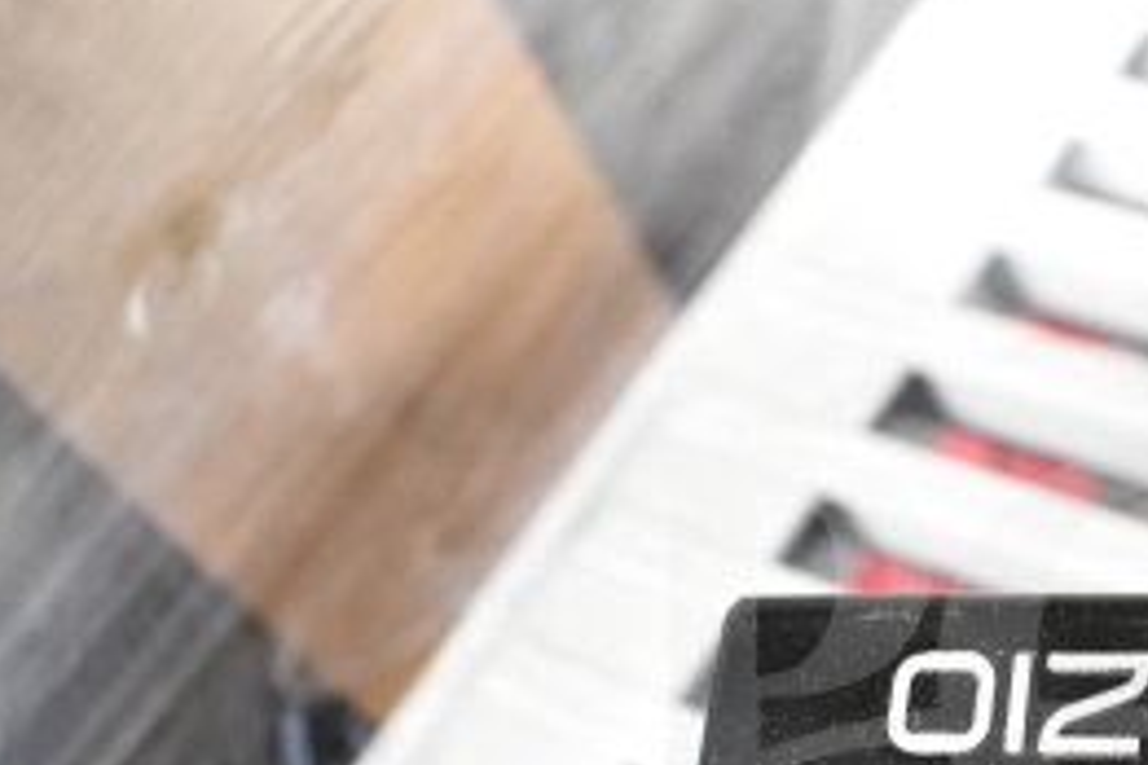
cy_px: 794
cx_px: 1042
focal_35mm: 63
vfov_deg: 20.7
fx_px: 2009
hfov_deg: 30.4
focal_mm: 18
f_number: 3.5
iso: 5000
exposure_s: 1/30
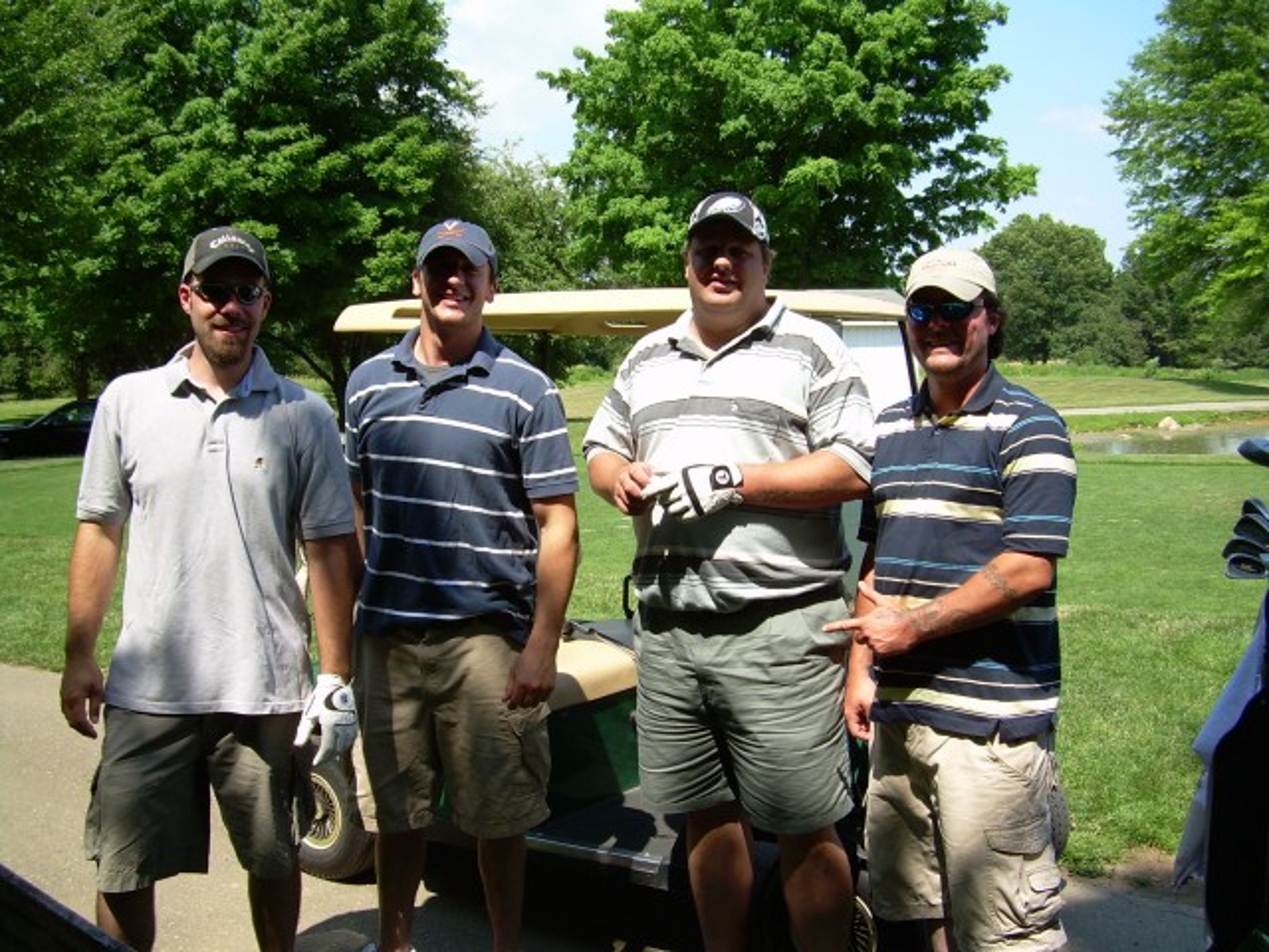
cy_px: 476
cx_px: 634
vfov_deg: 37.7
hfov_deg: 49.0
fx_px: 1393
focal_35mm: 38
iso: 50
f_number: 2.8
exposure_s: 1/546
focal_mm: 6.3
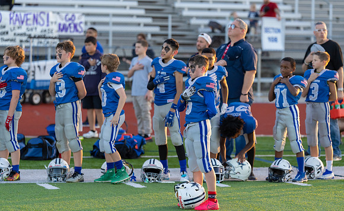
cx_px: 177
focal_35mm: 137
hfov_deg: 15.3
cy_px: 93
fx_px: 1281
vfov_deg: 9.4
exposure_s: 1/1250
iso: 500
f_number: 2.8
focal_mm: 125
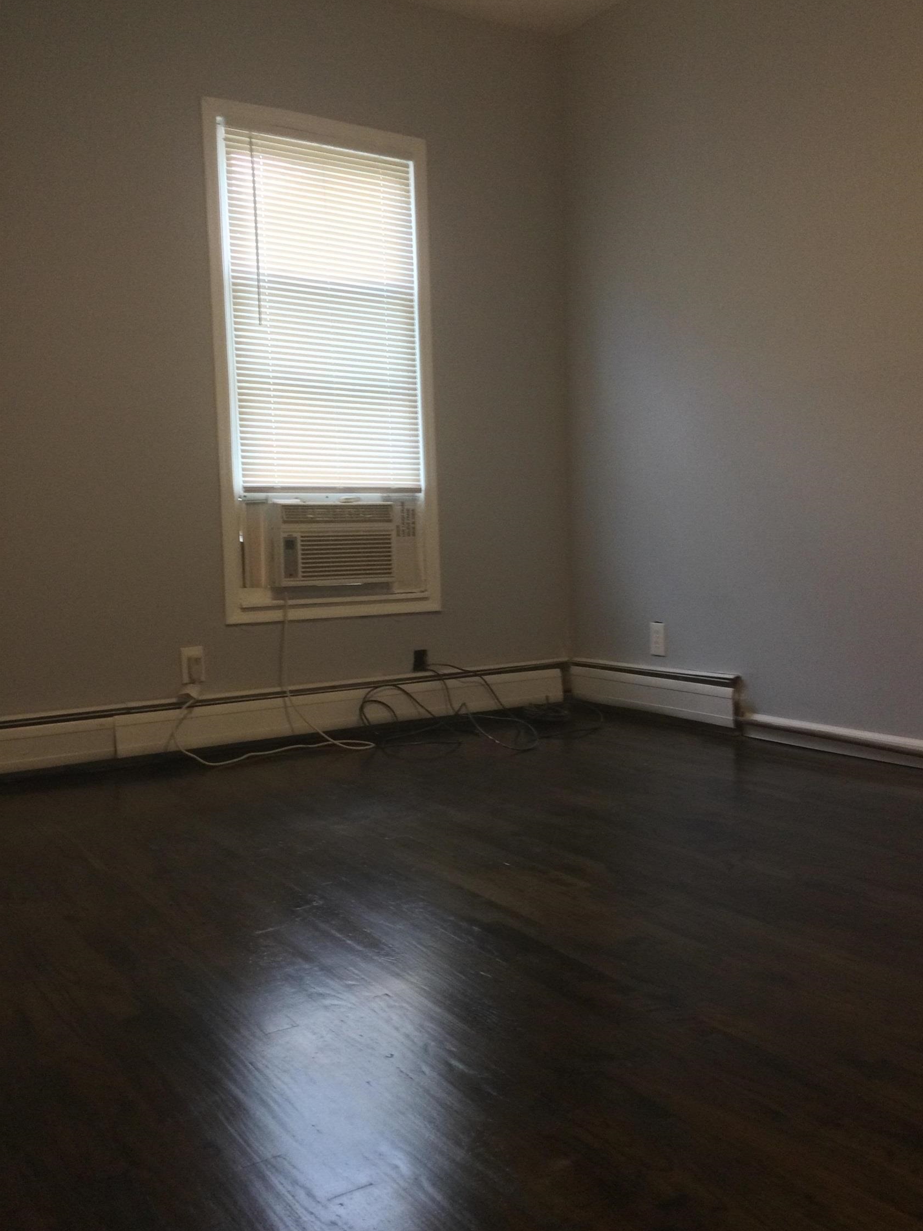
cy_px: 618
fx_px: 1138
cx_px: 475
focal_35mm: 32
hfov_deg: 44.2
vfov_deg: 56.8
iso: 125
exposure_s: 1/30
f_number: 2.4
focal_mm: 3.3
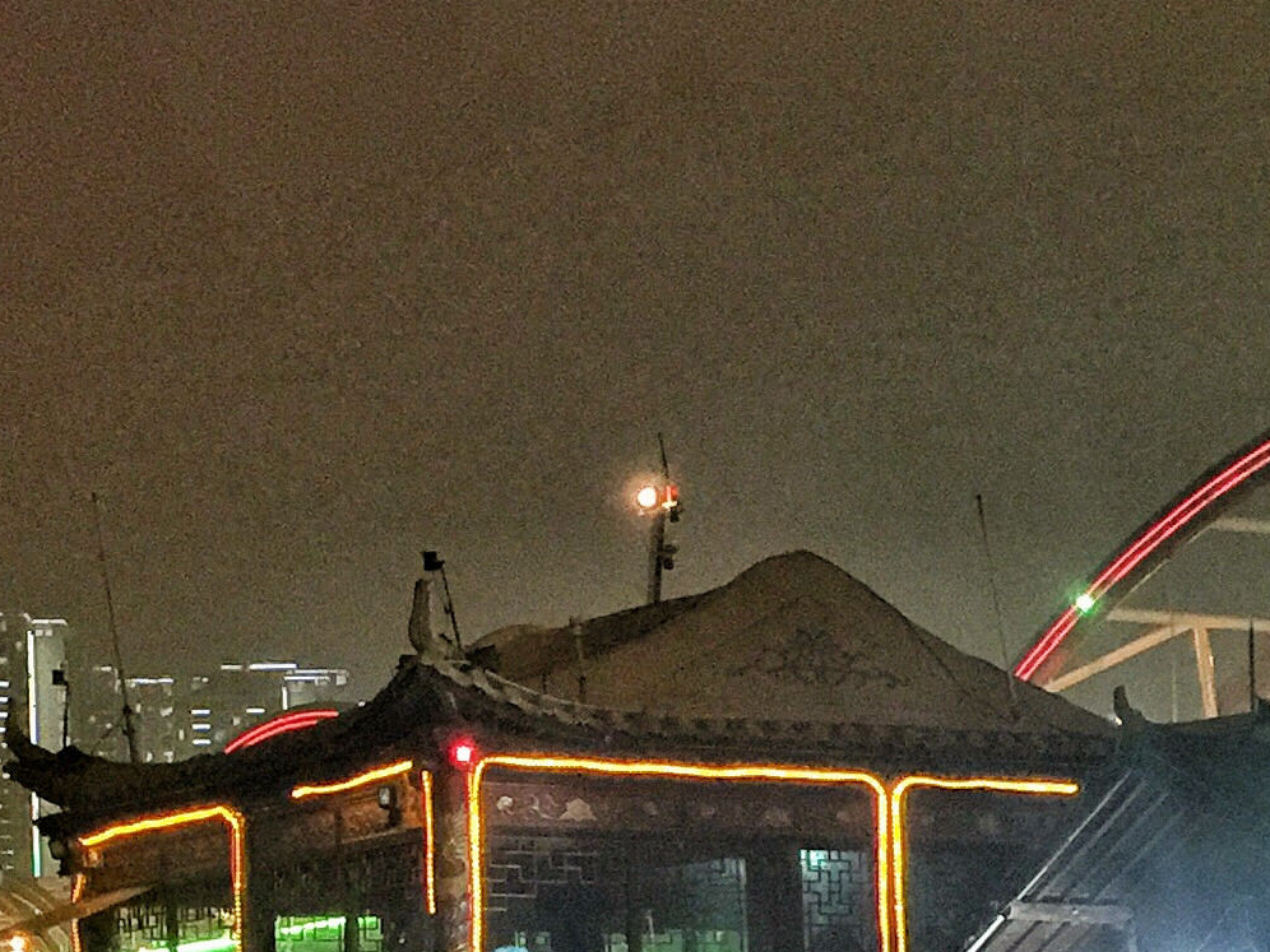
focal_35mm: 95
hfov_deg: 20.5
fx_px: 3485
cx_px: 926
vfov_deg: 15.2
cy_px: 1011
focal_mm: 4.15
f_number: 2.2
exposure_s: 1/8
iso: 160
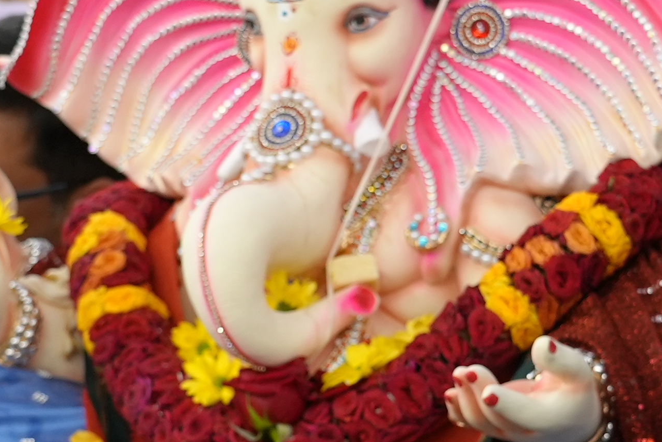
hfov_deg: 13.5
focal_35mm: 152
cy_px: 274
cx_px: 290
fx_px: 2797
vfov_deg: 9.0
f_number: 4
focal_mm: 46
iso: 2500
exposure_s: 1/160
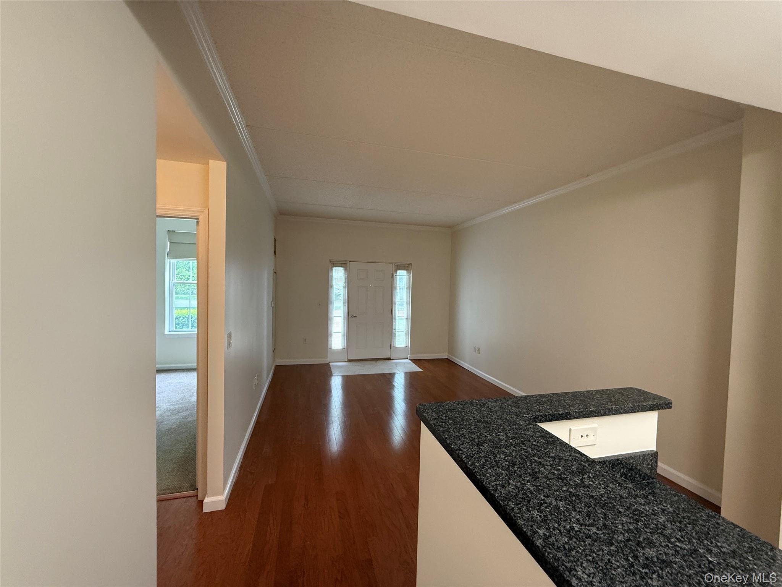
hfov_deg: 102.1
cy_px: 294
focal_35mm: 14
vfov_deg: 85.7
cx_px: 391
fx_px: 316
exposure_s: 1/60
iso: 400
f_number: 2.2
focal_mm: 2.22
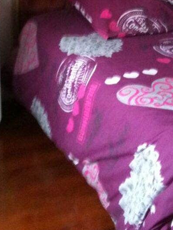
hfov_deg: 16.8
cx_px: 116
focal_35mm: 88
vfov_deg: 21.4
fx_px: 586
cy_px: -3
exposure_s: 1/17
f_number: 2.8
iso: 400
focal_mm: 3.85
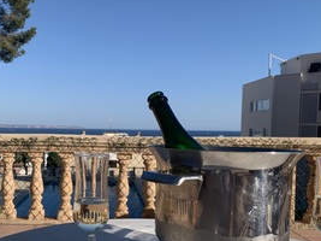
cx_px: 114
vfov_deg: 36.5
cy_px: 154
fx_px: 361
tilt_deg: -4.5
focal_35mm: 39
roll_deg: -1.0
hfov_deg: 47.3
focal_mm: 4.25
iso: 25
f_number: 1.8
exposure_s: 1/2833
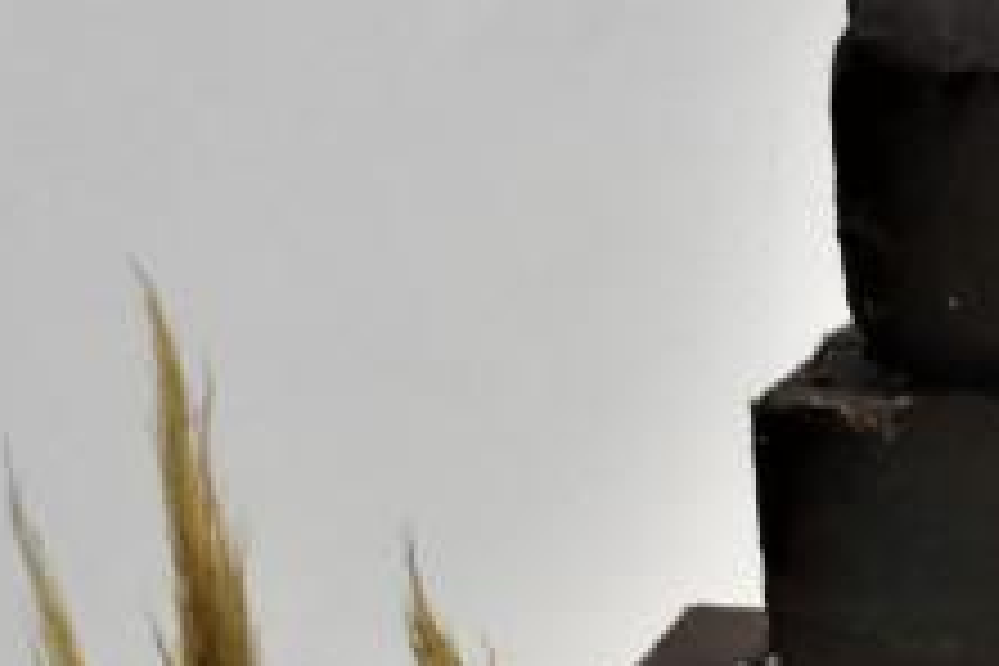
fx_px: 6521
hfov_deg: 8.6
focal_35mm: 235
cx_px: 1454
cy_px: 1249
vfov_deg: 5.7
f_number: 5
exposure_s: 1/100
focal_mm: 34
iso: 1600
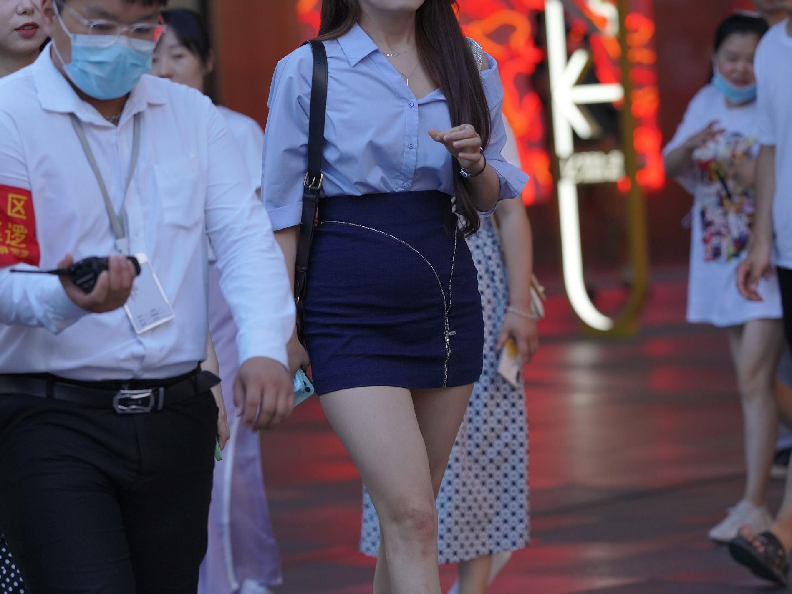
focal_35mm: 195
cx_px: 396
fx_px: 4461
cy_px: 348
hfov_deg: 10.1
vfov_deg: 7.6
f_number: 2.8
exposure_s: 1/500
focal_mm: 135
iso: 1000
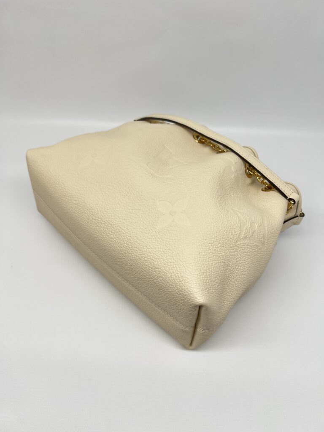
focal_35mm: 26
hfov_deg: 53.1
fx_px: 324
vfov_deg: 67.3
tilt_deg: -47.1
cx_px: 162
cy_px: 216
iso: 40
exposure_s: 1/152
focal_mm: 5.7
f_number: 1.5
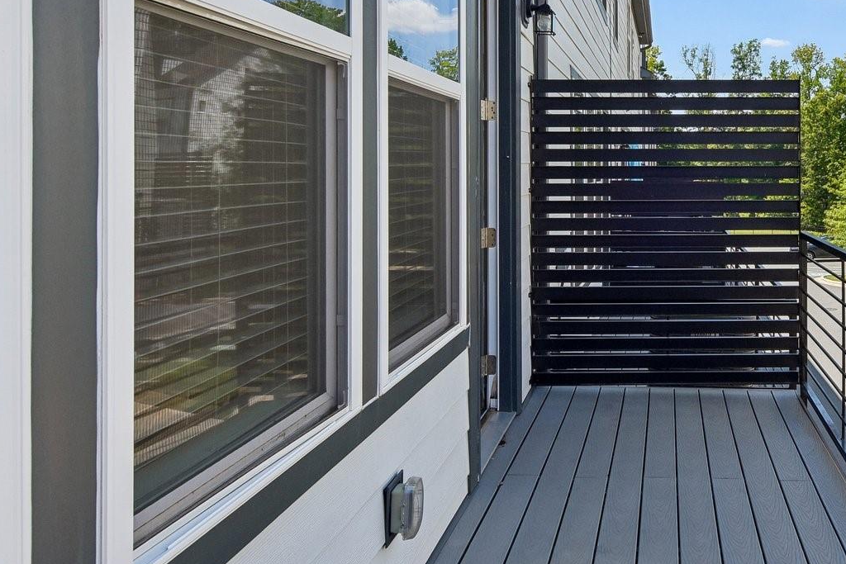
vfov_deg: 38.3
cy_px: 171
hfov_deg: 51.8
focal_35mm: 34
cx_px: 691
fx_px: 799
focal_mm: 17
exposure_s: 1/250
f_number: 11
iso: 200
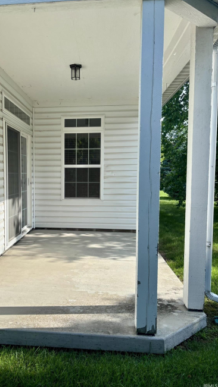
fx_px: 298
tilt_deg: -3.5
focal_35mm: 29
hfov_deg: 39.6
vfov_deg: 66.1
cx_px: 70
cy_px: 192
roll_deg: -1.1
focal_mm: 5.96
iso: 50
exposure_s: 1/2151
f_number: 1.6
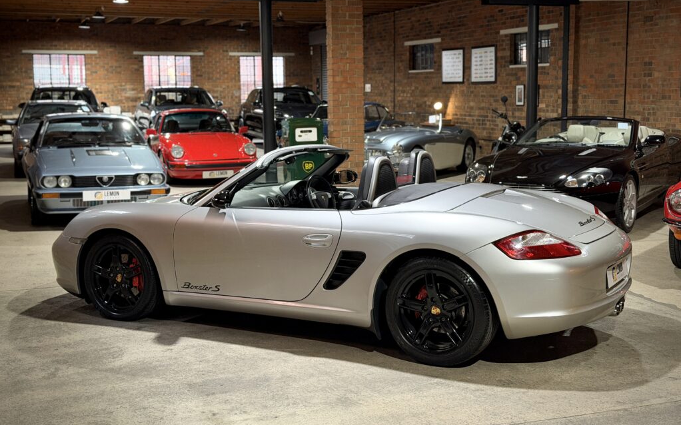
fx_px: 946
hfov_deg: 39.6
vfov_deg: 25.3
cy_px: 182
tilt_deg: -6.0
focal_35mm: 51
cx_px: 340
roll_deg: +0.4
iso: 200
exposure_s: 1/50
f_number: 1.78
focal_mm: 6.76
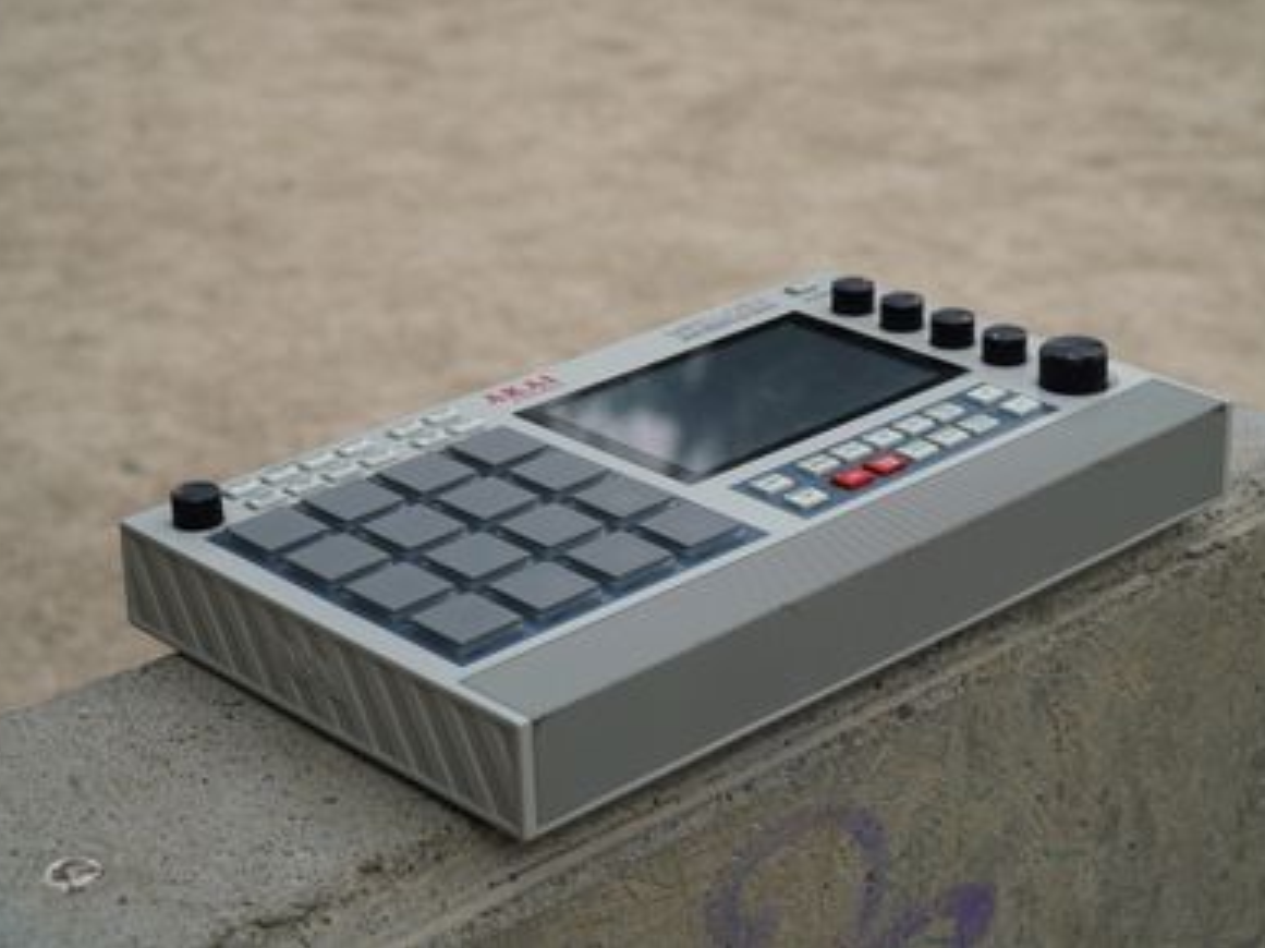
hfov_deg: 27.6
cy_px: 472
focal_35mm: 71
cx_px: 667
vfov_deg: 20.8
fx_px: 2577
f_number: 4.5
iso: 100
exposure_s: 1/250
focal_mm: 43
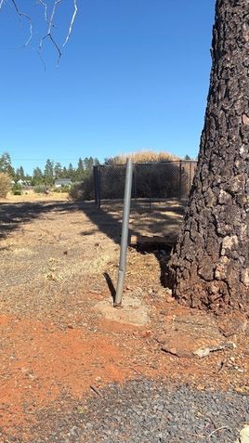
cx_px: -29
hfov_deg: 28.2
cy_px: 221
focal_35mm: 38
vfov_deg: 52.8
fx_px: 446
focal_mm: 5.96
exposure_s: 1/2747
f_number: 1.6
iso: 50
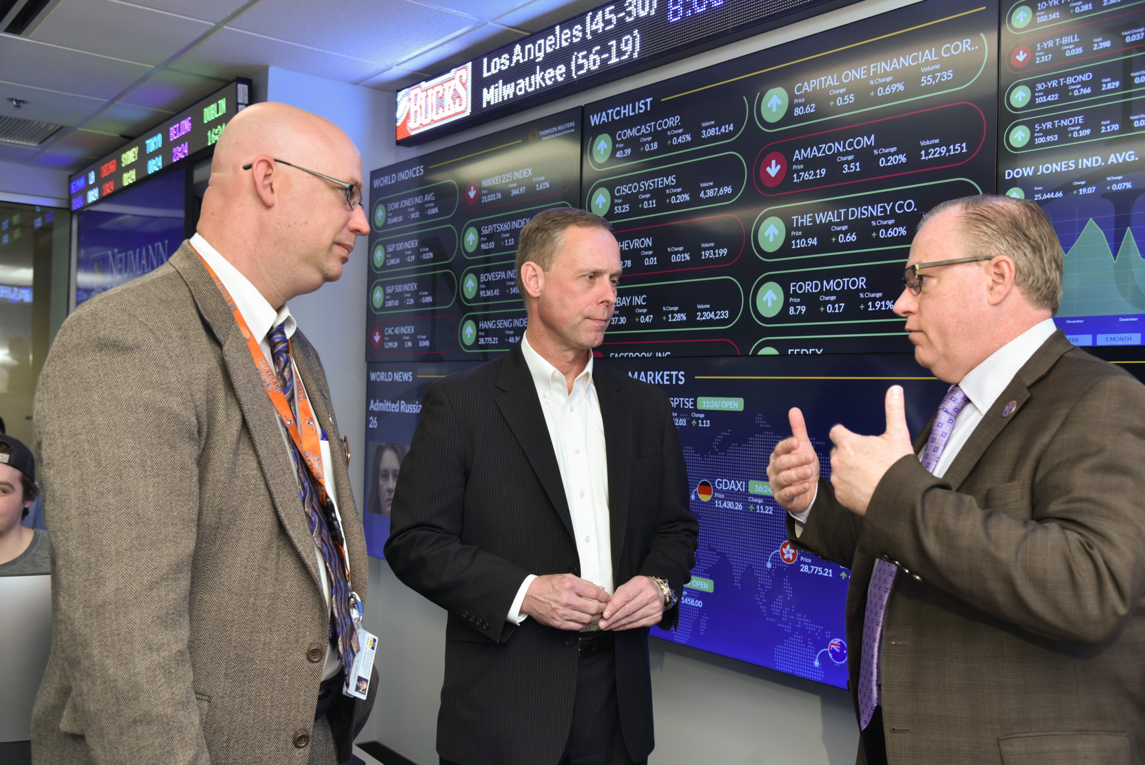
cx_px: 572
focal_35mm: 34
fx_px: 1082
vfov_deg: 38.9
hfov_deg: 55.8
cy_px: 382
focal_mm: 34
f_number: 5.6
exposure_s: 1/80
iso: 400
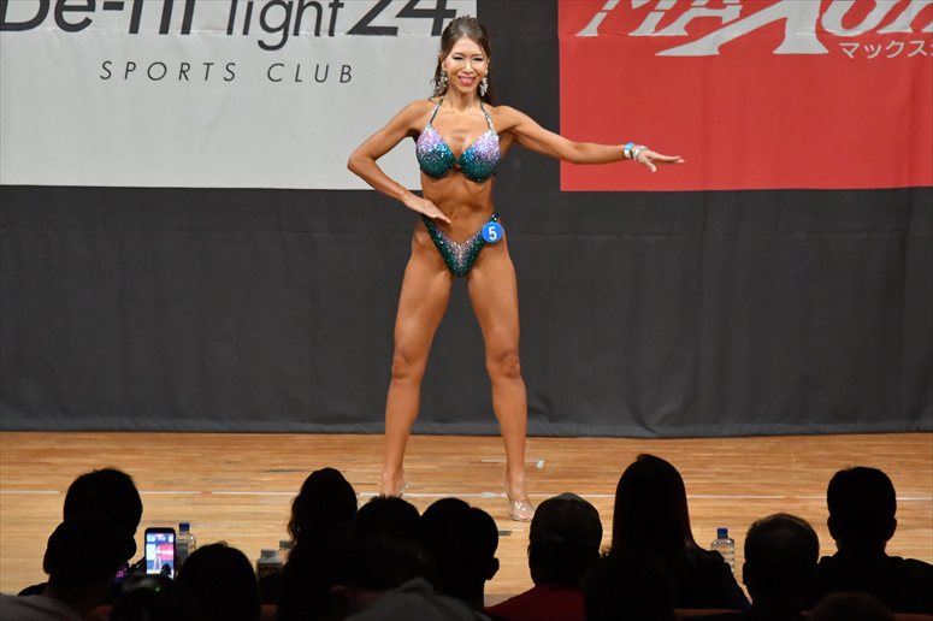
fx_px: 6994
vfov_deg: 5.1
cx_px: 466
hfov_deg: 7.6
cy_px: 310
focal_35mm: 270
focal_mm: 180
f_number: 5.6
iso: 7200
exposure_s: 1/400
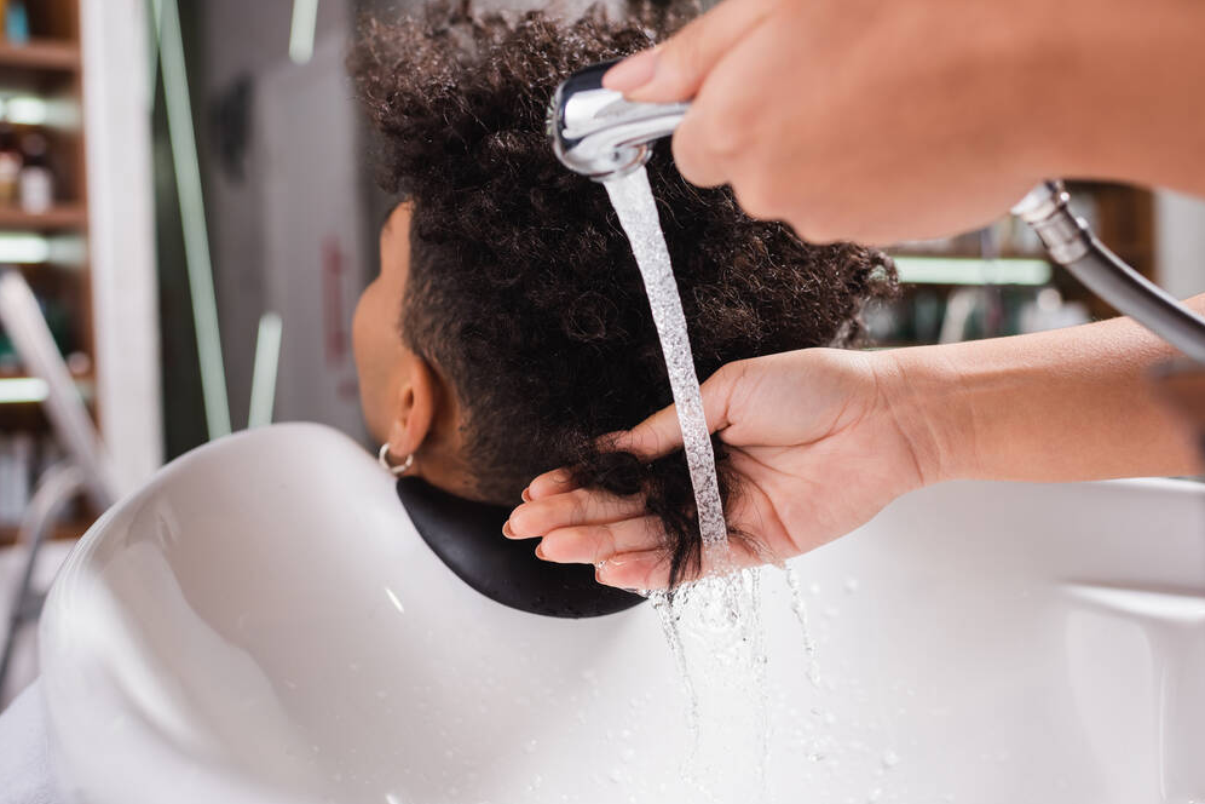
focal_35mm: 36
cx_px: 607
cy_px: 403
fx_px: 1205
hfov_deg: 53.1
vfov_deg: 36.9
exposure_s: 1/200
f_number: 4
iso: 100
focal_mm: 35
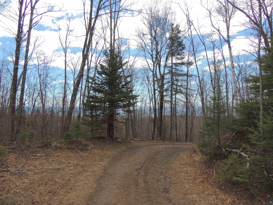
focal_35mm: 24
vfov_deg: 56.8
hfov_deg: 71.6
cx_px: 136
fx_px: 189
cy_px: 102
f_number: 3
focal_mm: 4.3
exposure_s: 1/1000
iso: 100
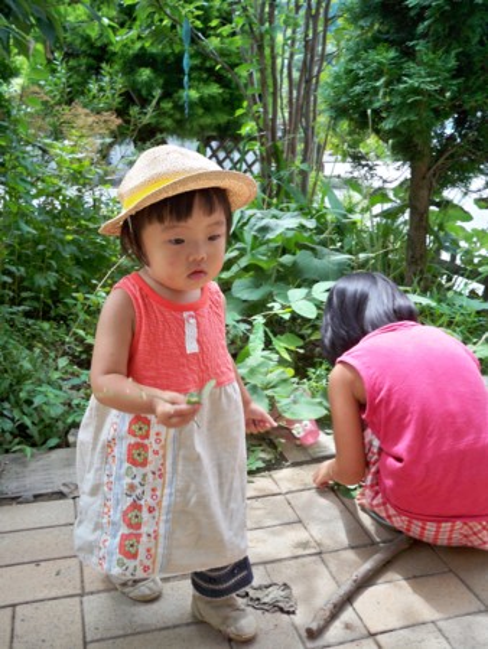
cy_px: 324
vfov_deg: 52.6
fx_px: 657
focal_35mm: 35
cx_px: 244
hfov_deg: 40.7
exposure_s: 1/125
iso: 80
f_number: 3.1
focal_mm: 6.3
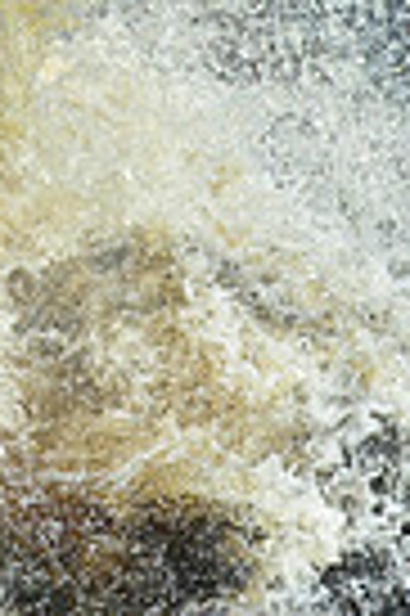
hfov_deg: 7.6
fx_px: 3048
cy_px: -495
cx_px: -135
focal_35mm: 178
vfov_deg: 10.8
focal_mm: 28
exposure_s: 1/400
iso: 400
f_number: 10
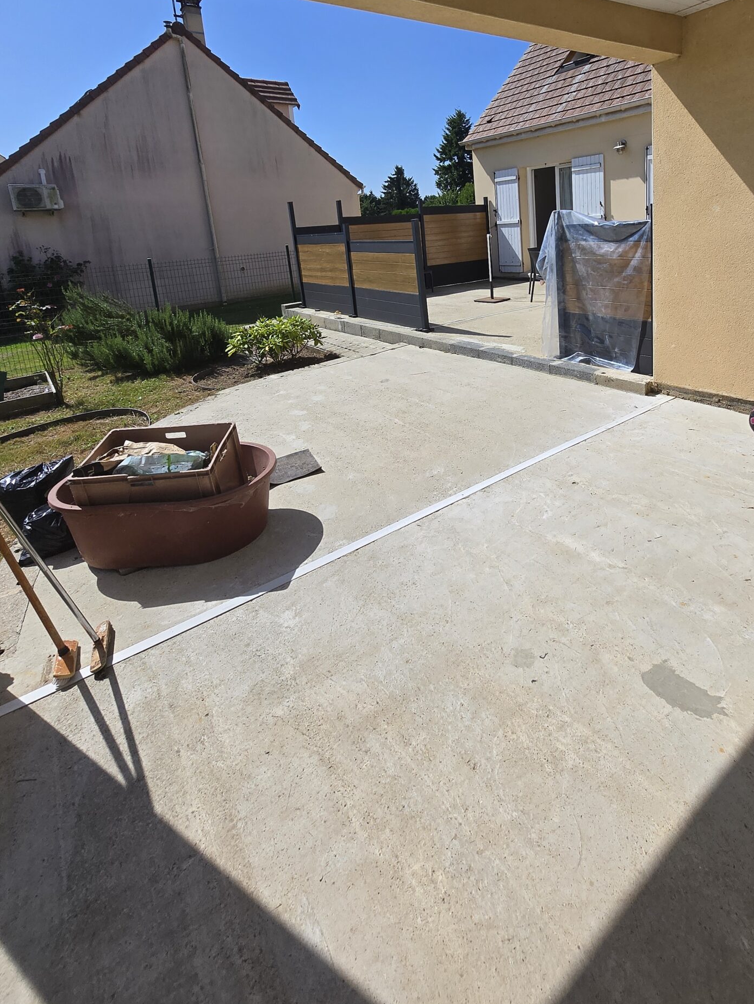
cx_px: 469
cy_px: 316
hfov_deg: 70.5
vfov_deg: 84.0
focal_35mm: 18
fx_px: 523
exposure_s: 1/1904
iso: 25
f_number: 2.2
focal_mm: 1.7
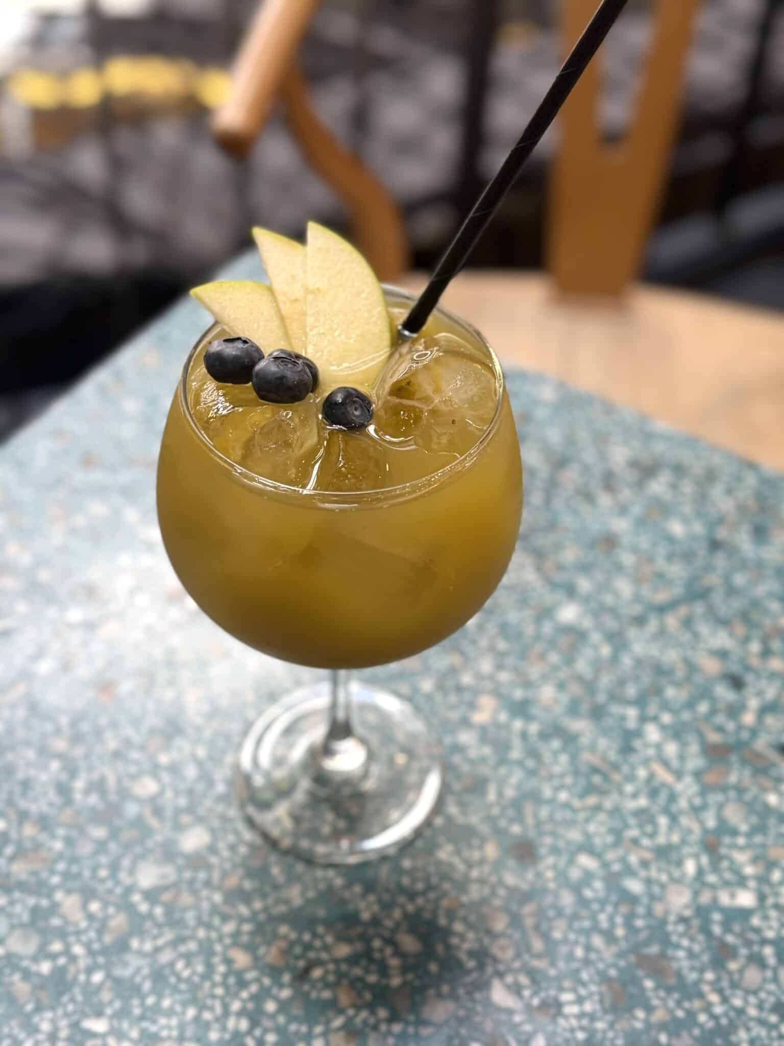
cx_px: 392
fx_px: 1450
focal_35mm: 48
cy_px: 523
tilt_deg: -47.1
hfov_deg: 30.3
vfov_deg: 39.7
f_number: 1.78
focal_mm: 6.76
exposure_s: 1/100
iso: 80
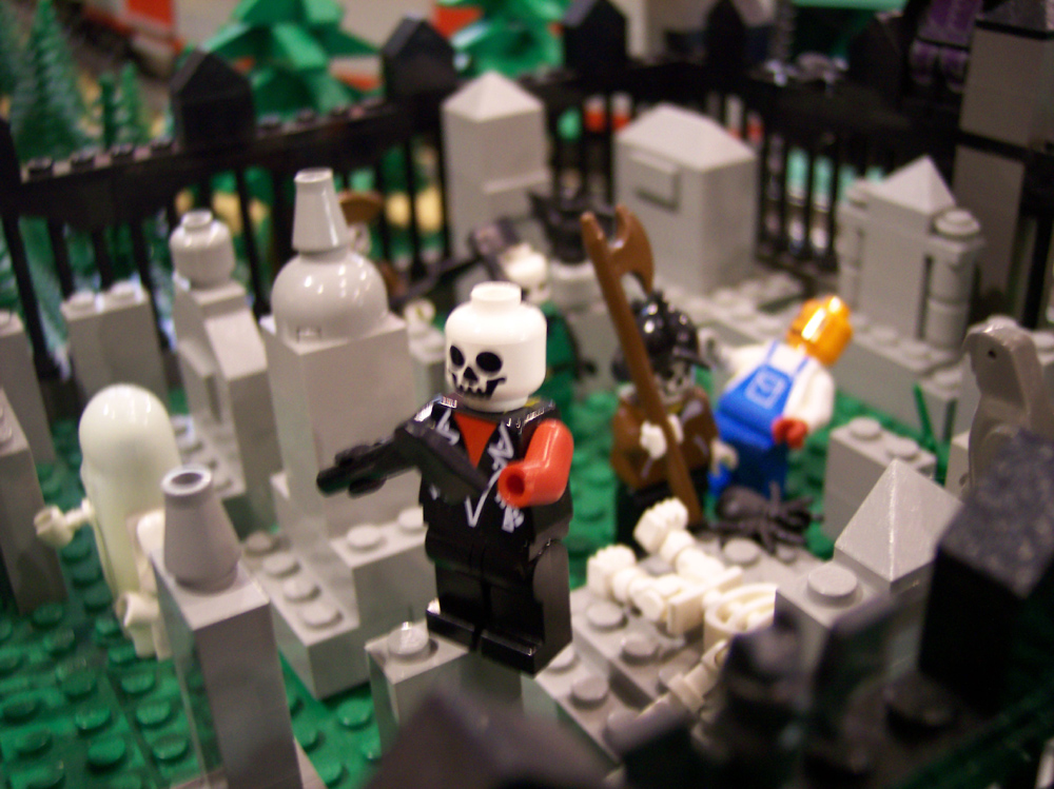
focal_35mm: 38
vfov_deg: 37.7
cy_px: 394
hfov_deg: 49.0
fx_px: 1156
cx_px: 527
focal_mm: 8
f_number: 2.8
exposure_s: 1/8
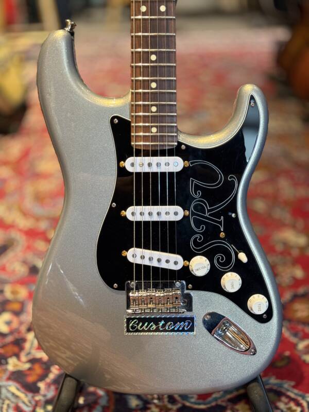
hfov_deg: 30.3
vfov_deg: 39.7
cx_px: 154
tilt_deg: -25.3
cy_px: 206
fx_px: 571
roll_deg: +1.1
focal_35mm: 48
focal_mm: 6.76
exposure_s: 1/40
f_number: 1.78
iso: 400
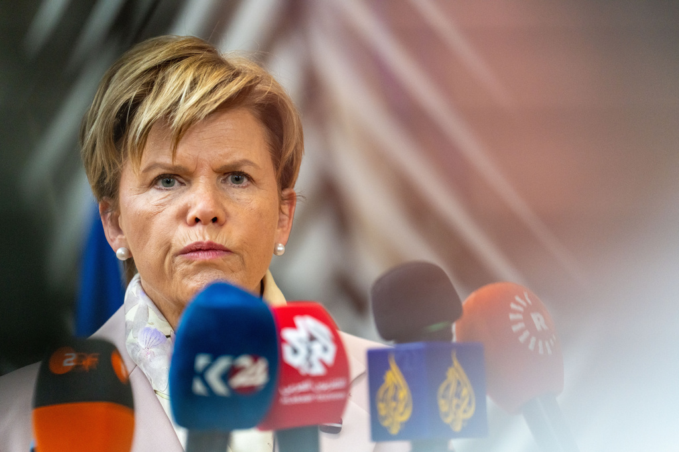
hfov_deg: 10.3
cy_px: 226
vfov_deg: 6.9
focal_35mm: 200
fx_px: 3771
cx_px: 340
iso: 3200
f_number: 2.8
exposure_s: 1/250
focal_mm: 200
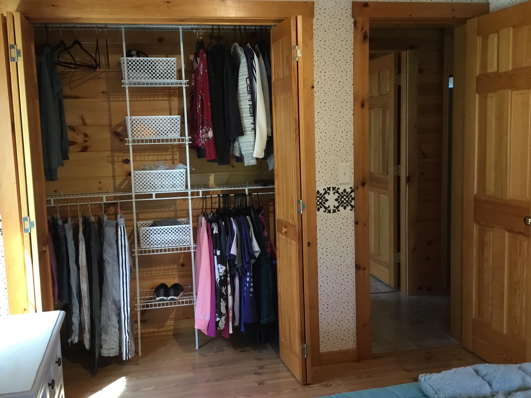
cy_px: 192
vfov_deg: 40.7
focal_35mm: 35
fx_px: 537
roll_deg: +1.2
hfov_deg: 52.6
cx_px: 246
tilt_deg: -5.2
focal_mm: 3.3
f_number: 2.4
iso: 80
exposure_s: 1/30
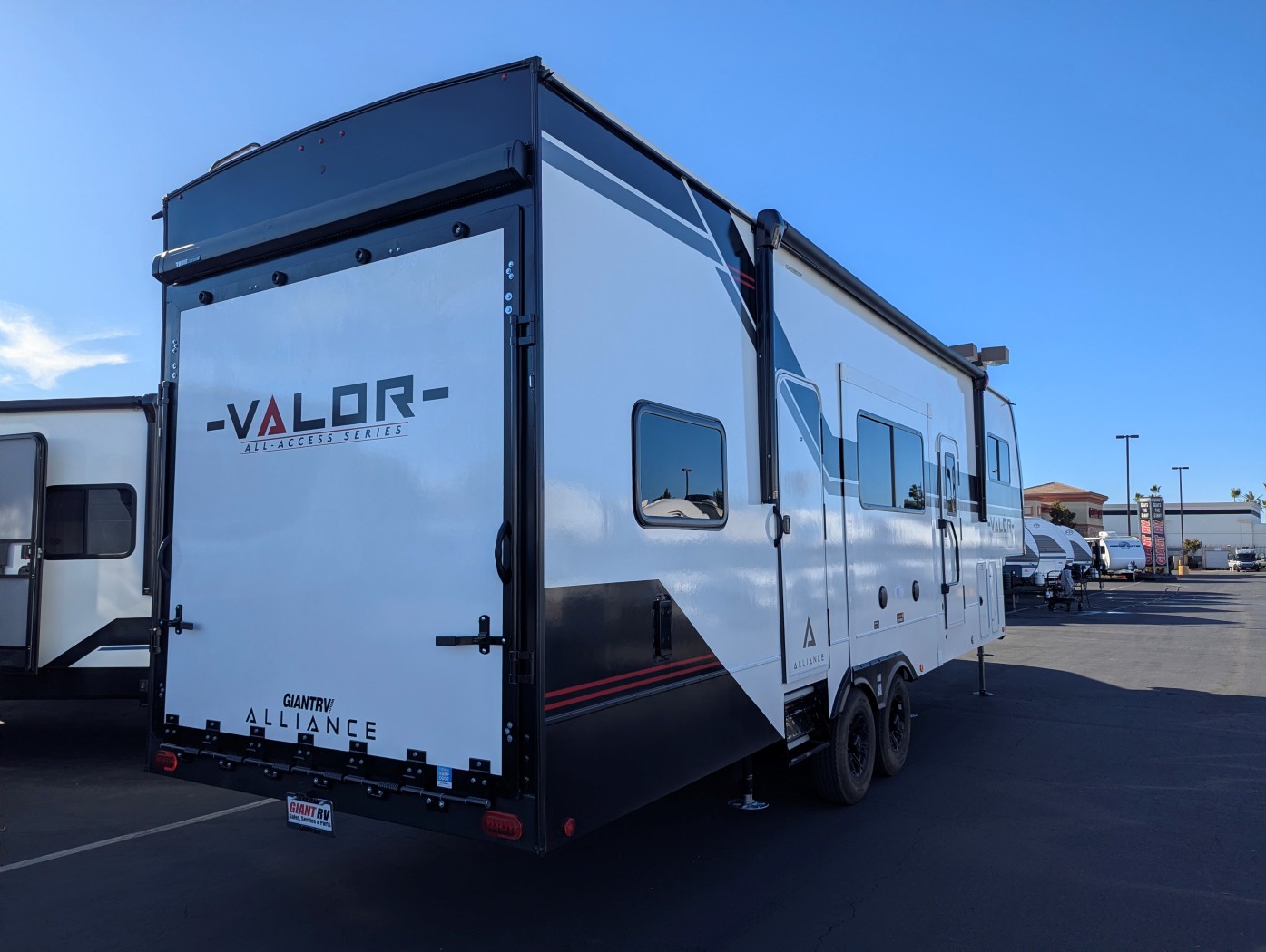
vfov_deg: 56.9
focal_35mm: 24
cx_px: 633
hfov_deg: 71.5
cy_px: 476
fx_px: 879
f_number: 1.85
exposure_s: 1/2410
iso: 46
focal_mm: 6.81
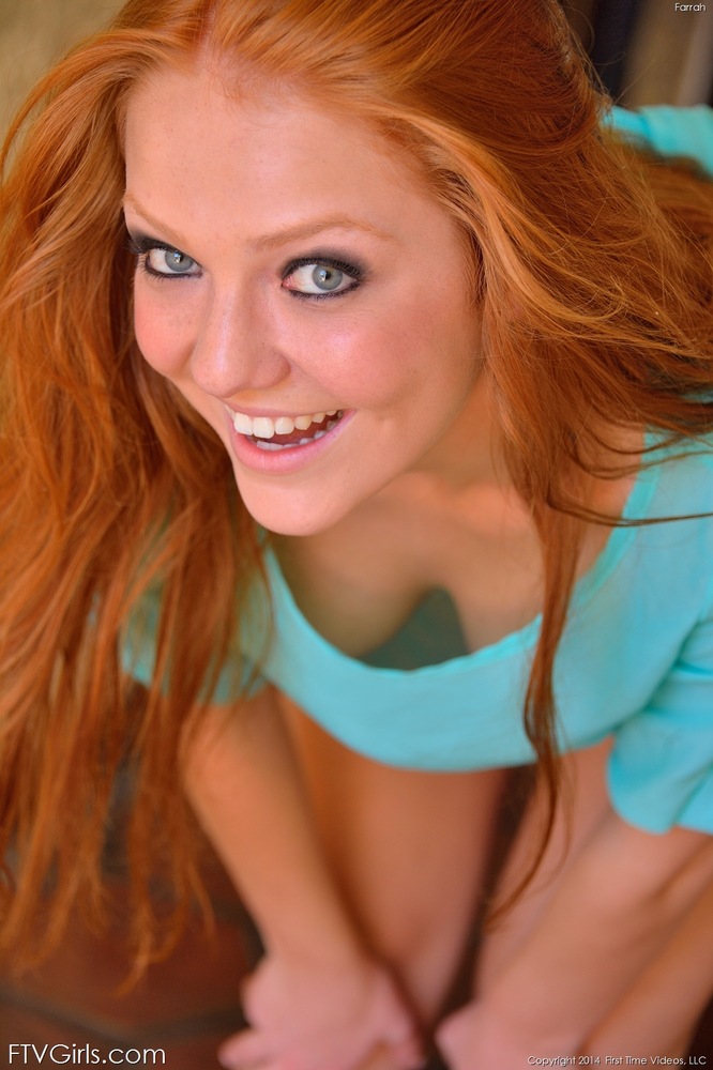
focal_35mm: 112
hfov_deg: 12.2
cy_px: 535
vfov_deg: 18.3
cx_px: 356
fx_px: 3329
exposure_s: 1/125
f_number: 5.3
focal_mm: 112
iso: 320
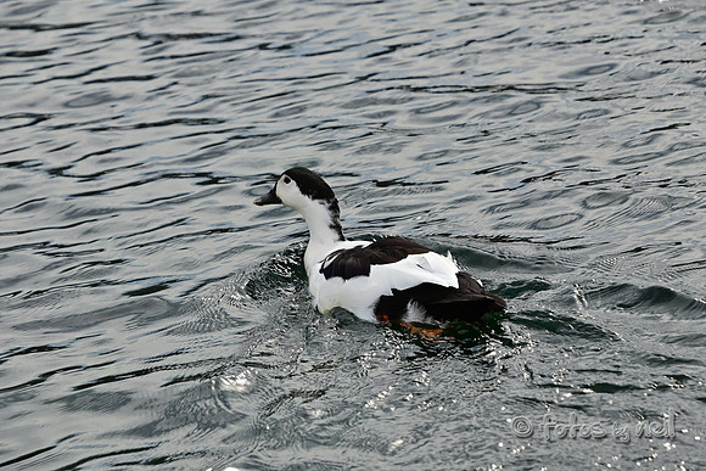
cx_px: 353
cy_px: 236
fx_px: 3236
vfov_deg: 8.3
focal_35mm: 165
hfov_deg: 12.4
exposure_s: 1/1000
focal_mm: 110
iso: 200
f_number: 8
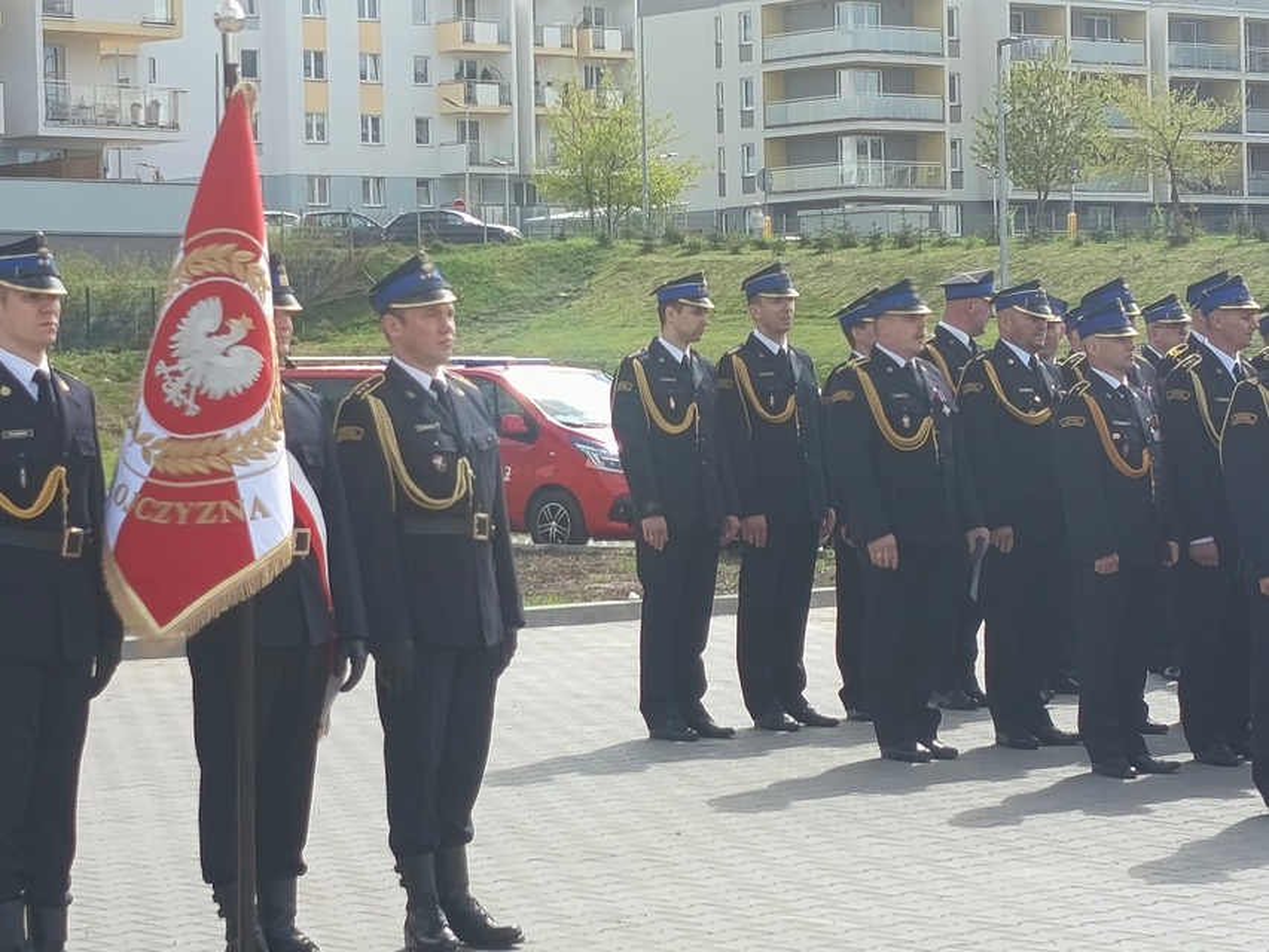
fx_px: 4070
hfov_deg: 17.7
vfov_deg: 13.3
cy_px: 476
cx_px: 634
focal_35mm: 111
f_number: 1.7
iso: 53
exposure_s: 1/422
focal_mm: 5.27
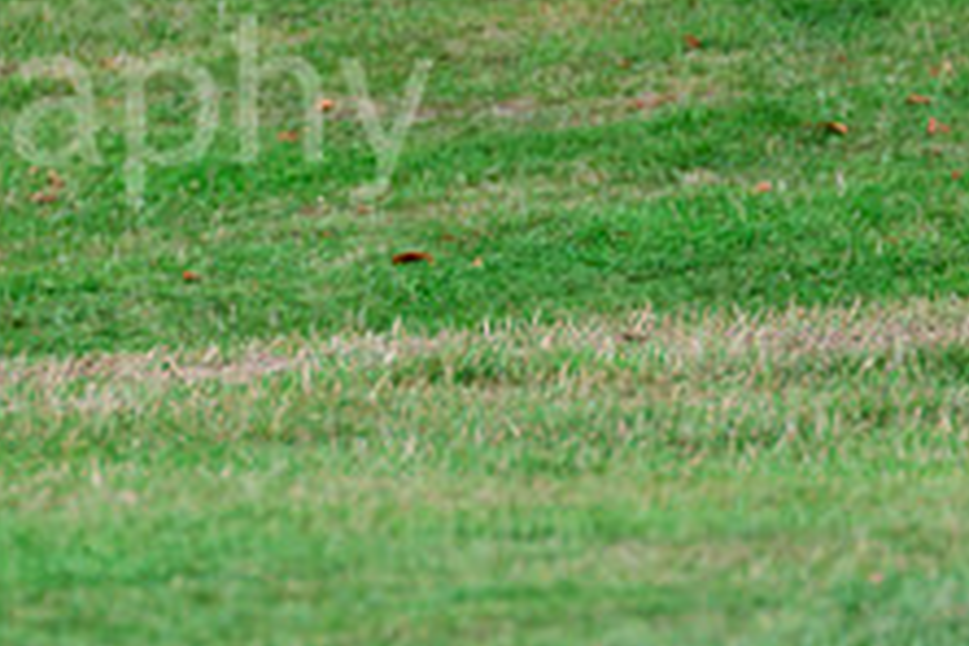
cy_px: 421
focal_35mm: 1702
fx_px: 45809
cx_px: 195
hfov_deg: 1.2
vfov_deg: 0.8
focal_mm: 400
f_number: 5.6
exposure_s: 1/1000
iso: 250
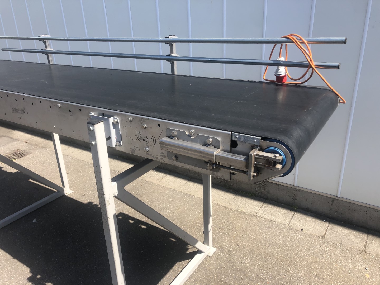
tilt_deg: -18.4
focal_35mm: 28
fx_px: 307
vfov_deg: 49.7
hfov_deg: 63.4
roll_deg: +3.1
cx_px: 190
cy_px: 142
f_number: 1.8
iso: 20
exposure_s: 1/1000
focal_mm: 4
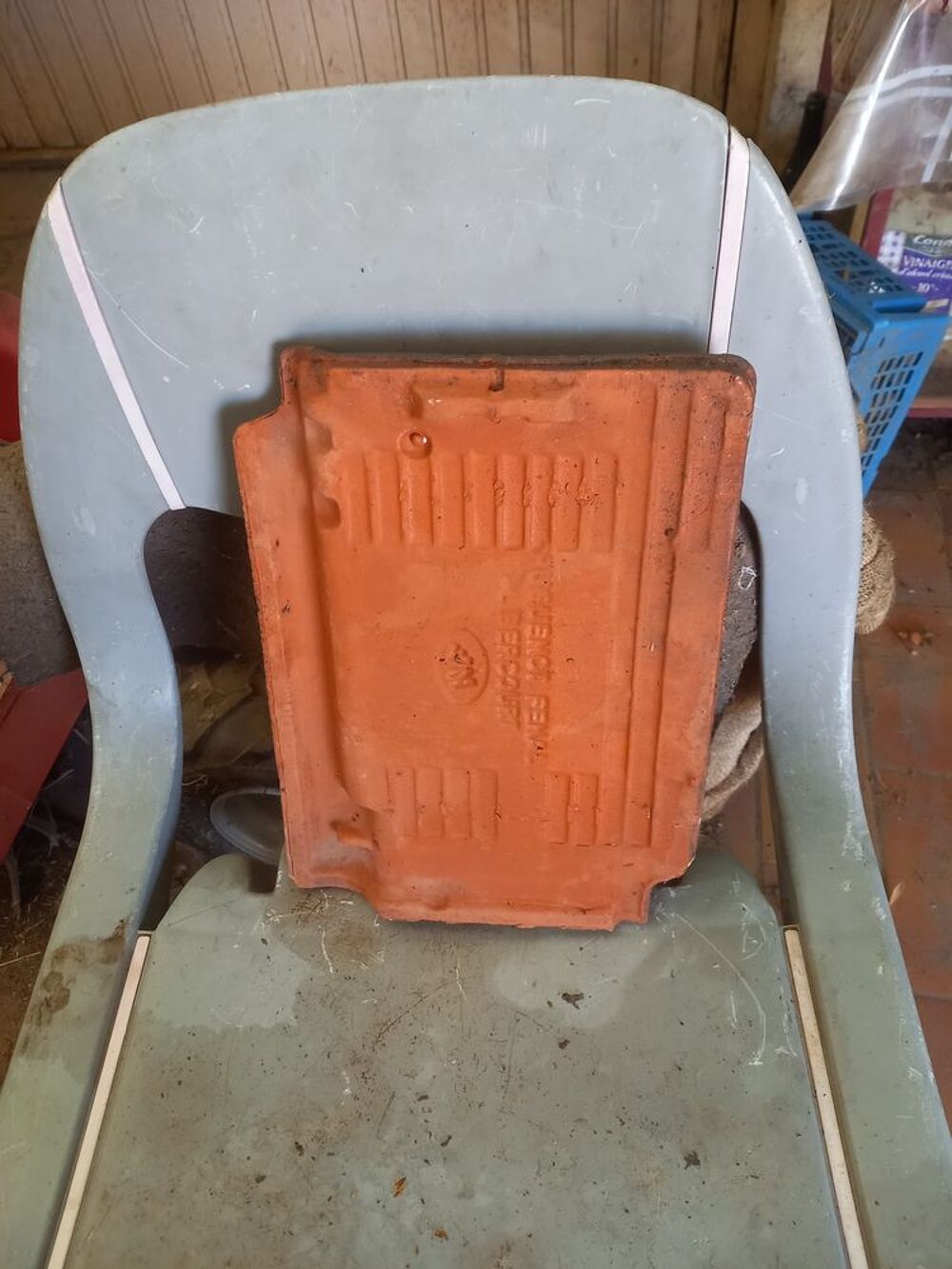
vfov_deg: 69.4
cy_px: 634
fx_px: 917
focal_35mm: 25
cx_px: 476
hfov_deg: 54.9
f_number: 1.8
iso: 320
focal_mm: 4.65
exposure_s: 1/50
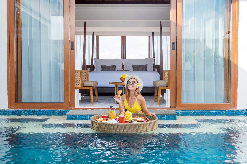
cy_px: 82
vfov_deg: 33.4
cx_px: 124
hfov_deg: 48.5
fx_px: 274
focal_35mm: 40
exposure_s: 1/200
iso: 200
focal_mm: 26.5
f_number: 4
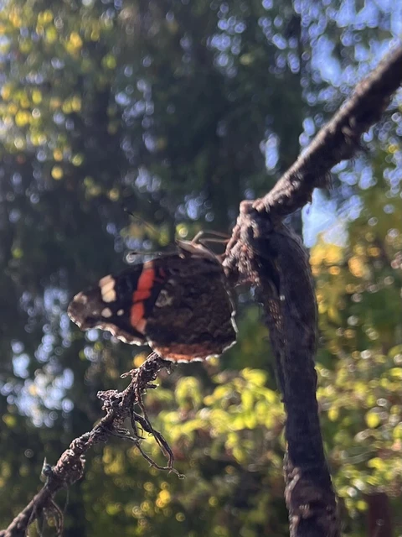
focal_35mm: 26
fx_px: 403
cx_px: 201
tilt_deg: +9.7
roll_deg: +1.9
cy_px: 268
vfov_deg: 67.3
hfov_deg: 53.1
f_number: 1.6
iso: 50
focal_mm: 5.1
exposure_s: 1/445
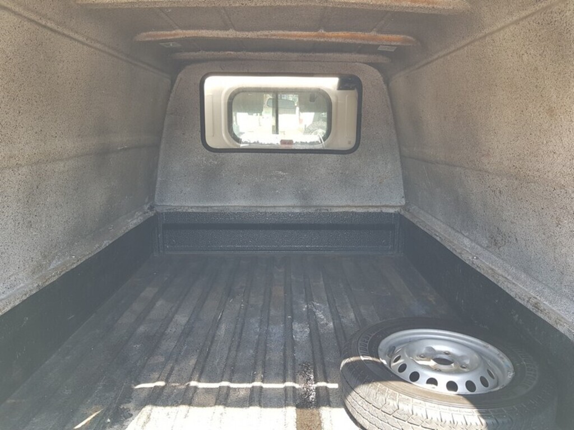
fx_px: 431
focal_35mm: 26
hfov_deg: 67.3
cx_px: 287
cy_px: 215
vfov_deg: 53.1
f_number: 1.7
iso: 50
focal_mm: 4.3
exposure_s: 1/100
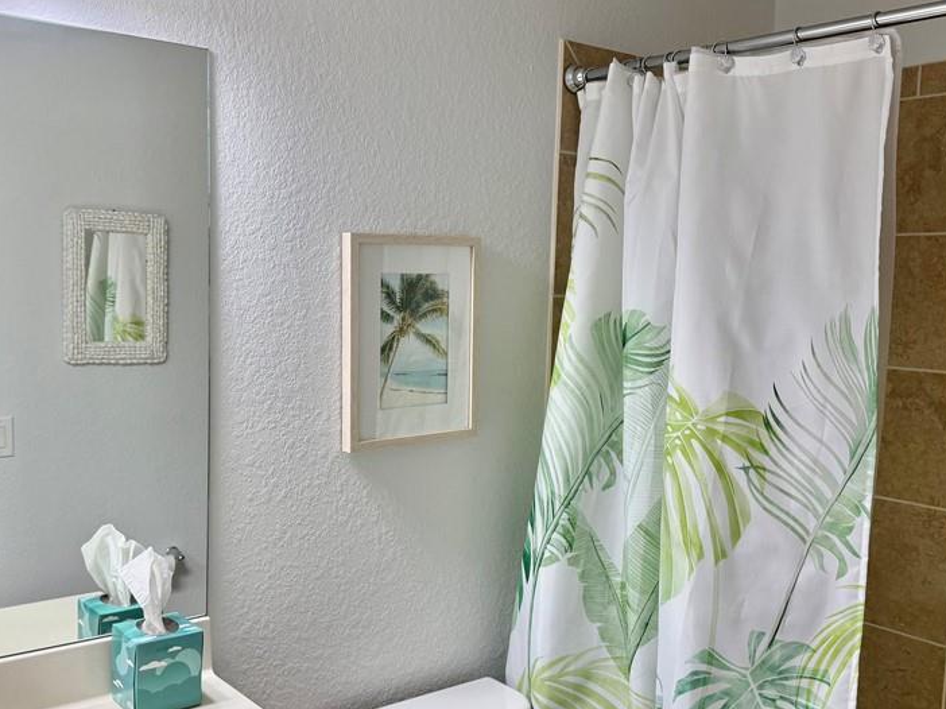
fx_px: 956
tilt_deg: -4.6
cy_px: 365
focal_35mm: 35
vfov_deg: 40.7
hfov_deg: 52.6
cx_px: 426
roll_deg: -2.5
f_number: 1.78
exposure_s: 1/137
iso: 125
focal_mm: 6.76
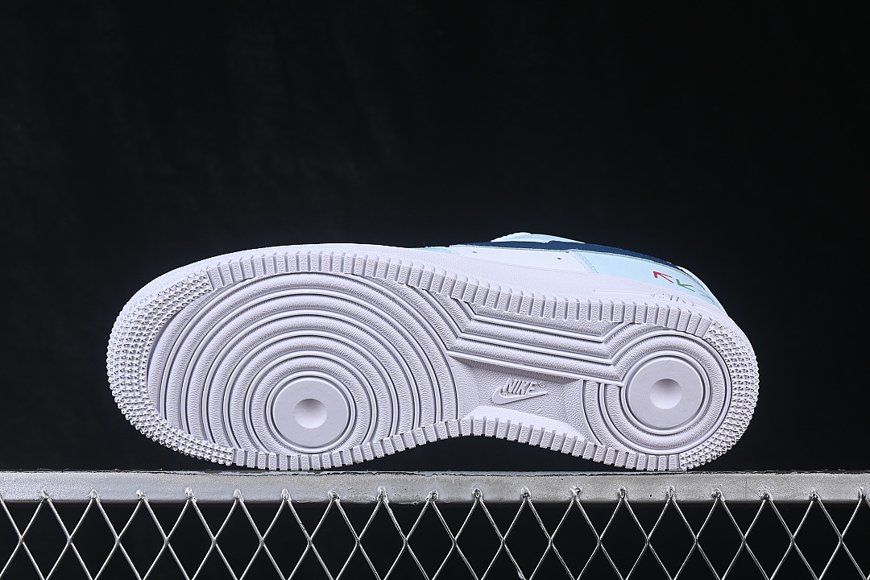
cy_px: 290
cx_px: 435
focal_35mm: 75
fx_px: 1812
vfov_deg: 18.2
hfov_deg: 27.0
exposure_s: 1/80
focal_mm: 50
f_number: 8
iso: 160
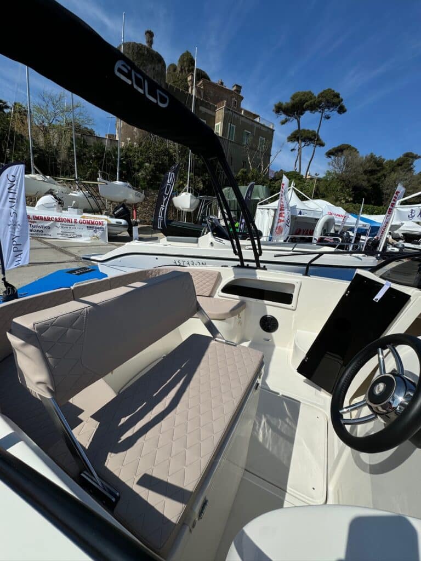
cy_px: 280
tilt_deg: -15.6
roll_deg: -3.7
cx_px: 210
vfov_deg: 102.1
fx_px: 227
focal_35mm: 14
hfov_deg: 85.7
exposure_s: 1/3906
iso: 50
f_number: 2.2
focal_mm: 2.22
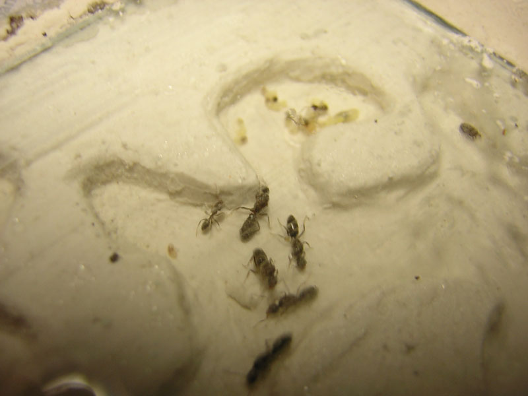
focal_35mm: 36
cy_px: 198
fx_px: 549
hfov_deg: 51.4
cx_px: 264
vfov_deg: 39.7
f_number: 2.6
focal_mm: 4.7
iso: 100
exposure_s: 1/23
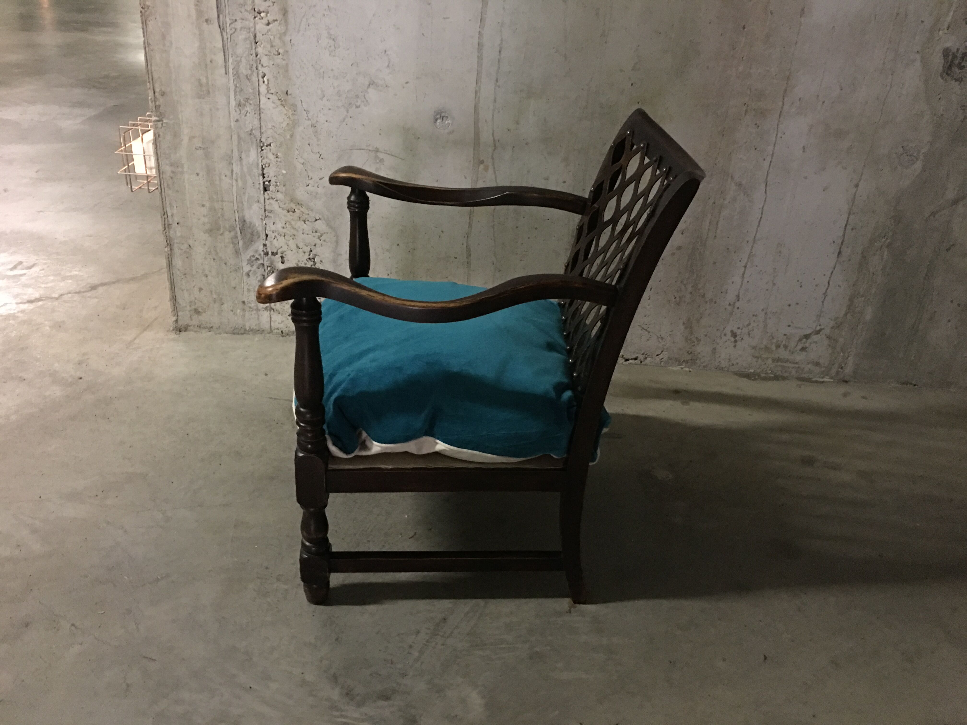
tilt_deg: -27.8
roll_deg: -6.1
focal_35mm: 29
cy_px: 362
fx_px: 810
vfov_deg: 48.2
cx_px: 484
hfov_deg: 61.7
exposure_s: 1/4
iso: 160
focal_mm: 4.15
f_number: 2.2
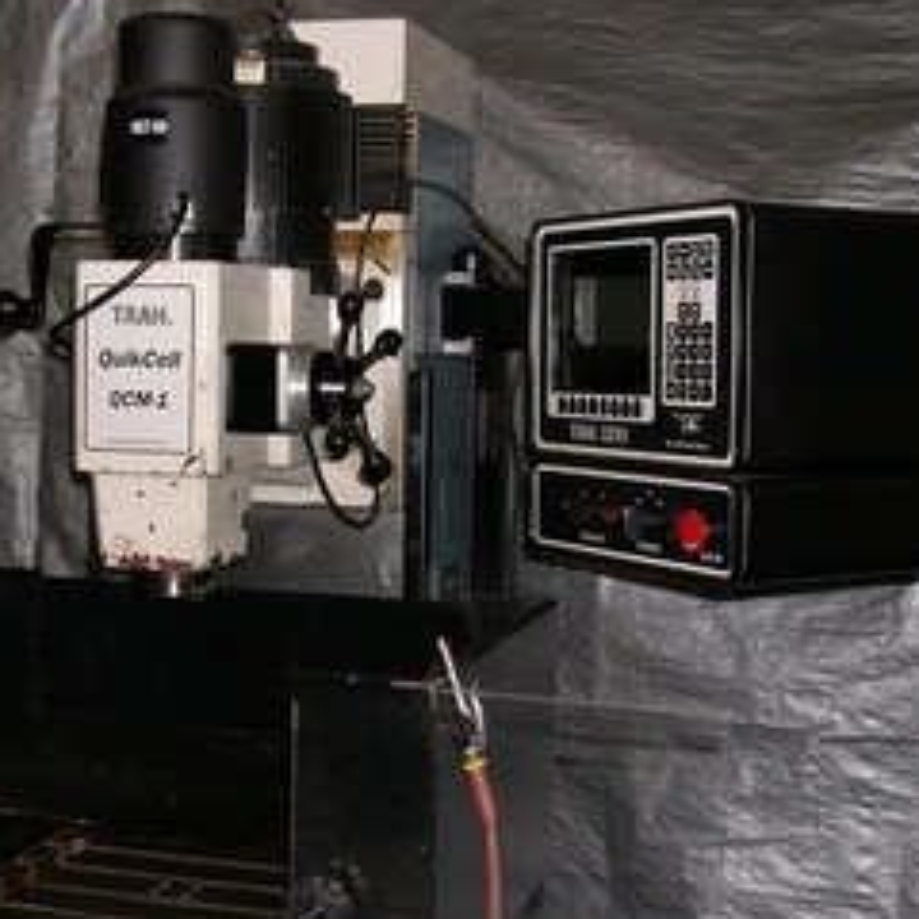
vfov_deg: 30.5
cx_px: 452
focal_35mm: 56
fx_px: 1682
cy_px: 563
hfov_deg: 30.6
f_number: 2.8
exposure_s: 1/60
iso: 100
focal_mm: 8
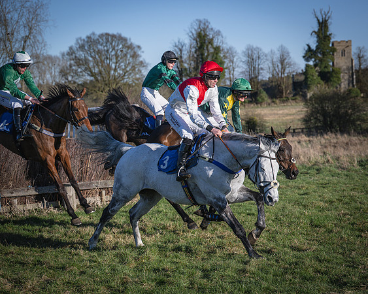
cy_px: 166
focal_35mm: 98
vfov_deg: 15.7
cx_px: 247
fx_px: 1066
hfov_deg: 19.5
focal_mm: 77
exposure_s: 1/2500
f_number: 4
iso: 200
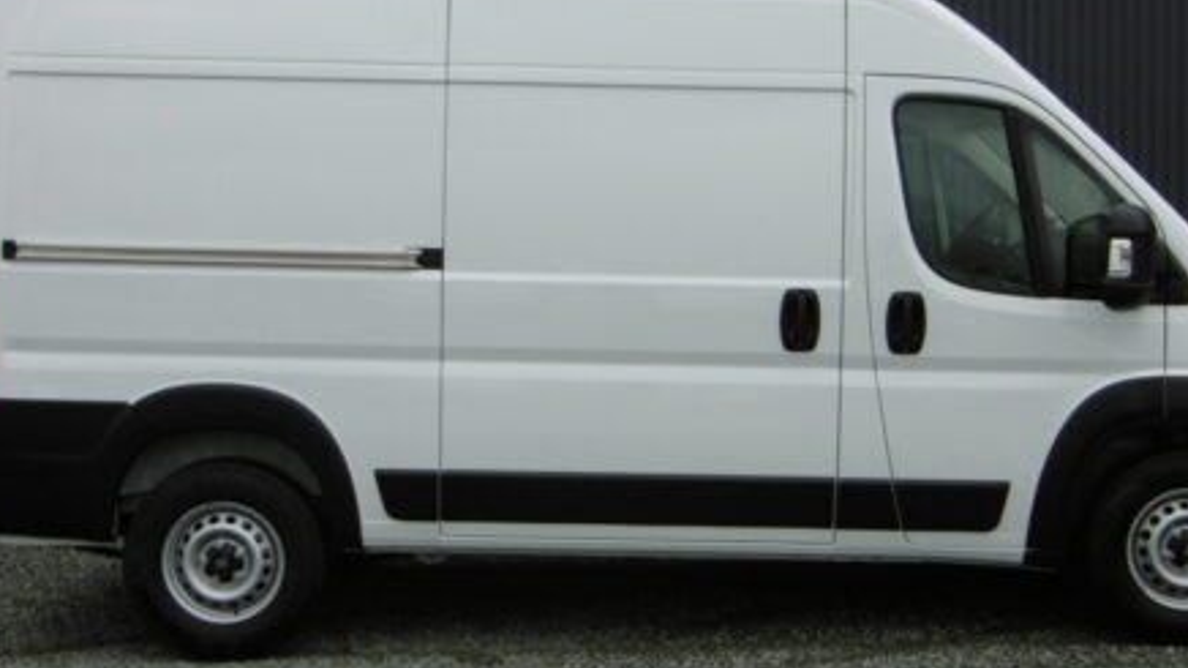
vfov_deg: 21.1
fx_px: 1795
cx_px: 659
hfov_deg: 36.6
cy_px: 371
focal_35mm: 57
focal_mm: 6.8
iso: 100
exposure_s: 1/640
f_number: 3.7
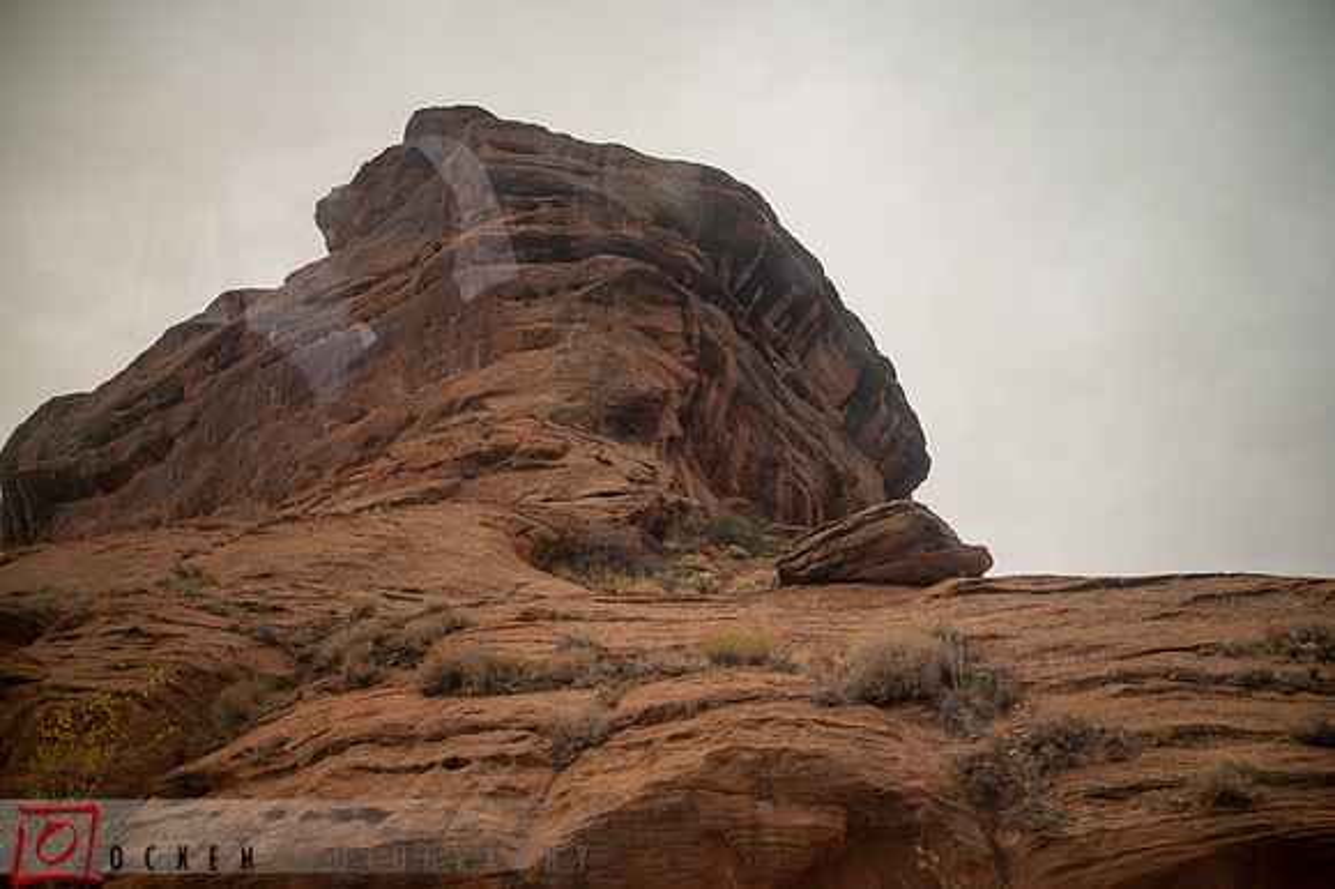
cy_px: 444
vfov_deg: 53.1
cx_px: 668
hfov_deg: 73.8
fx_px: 889
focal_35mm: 24
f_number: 4
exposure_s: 1/160
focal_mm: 24
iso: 400
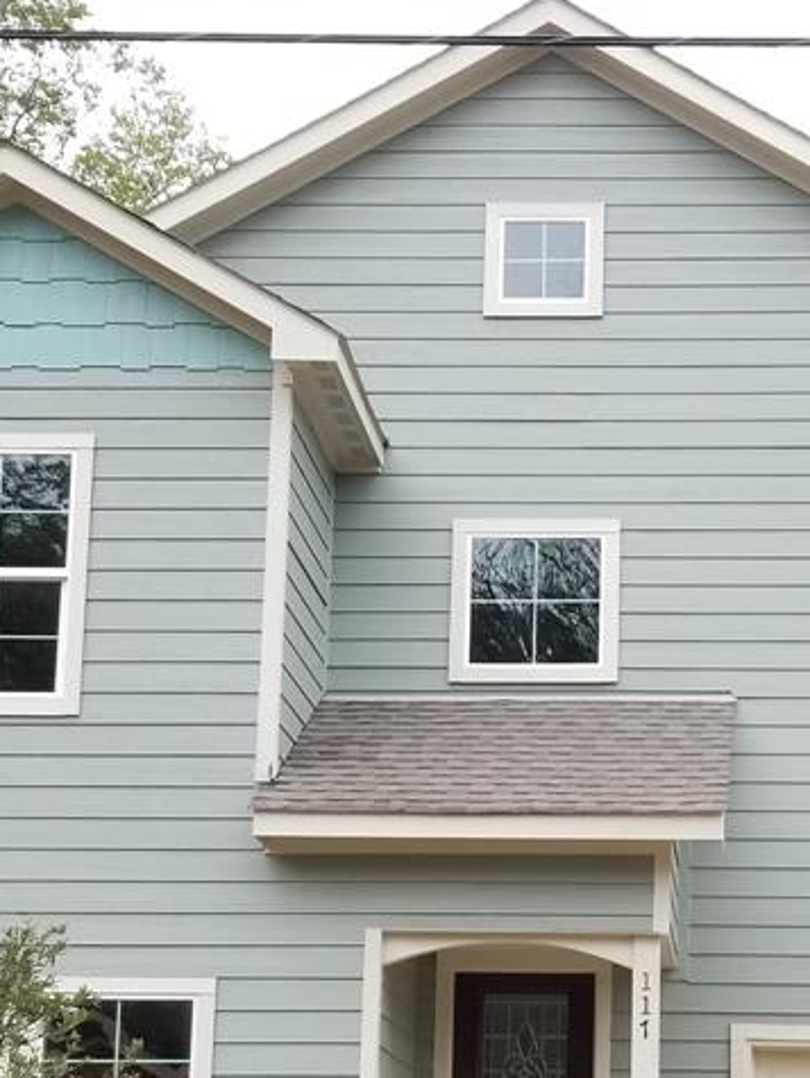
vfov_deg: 33.4
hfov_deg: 25.7
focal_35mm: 56
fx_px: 1745
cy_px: 860
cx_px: 647
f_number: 1.7
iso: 50
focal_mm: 4.3
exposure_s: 1/233
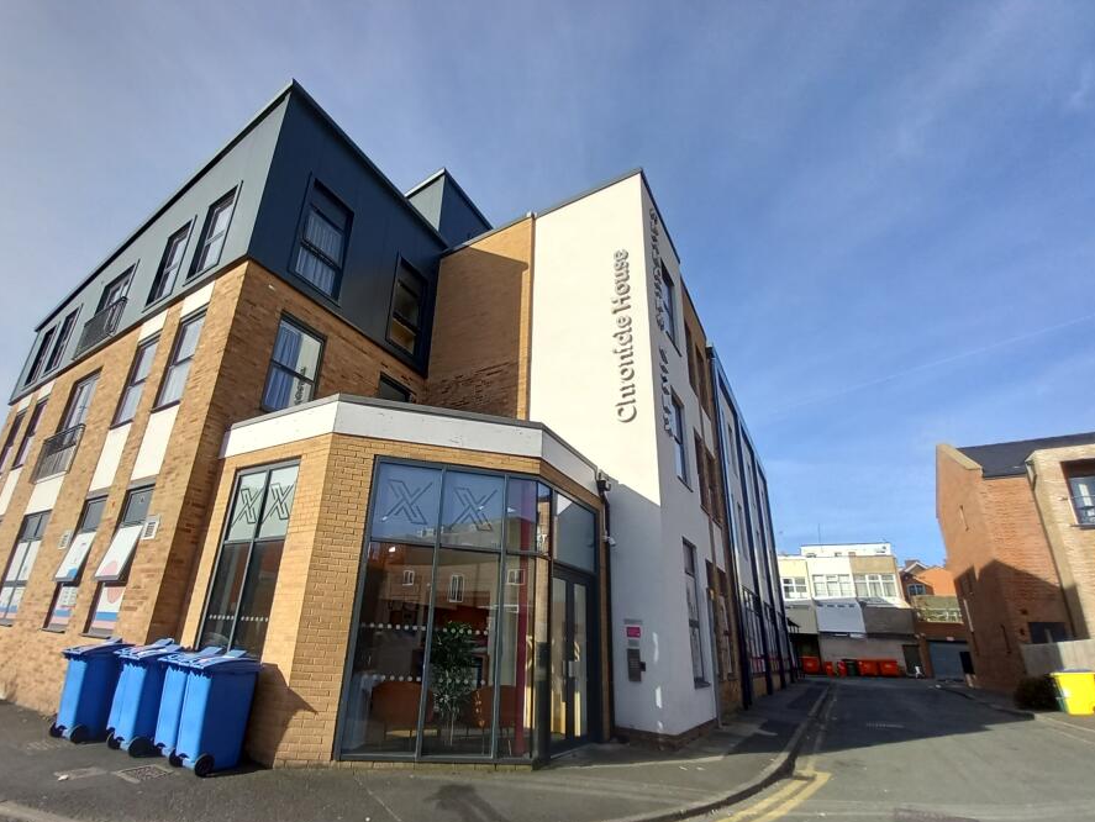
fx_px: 475
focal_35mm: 15
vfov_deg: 81.4
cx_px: 472
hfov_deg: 97.5
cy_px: 464
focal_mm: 1.13
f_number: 2.2
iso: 40
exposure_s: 1/783
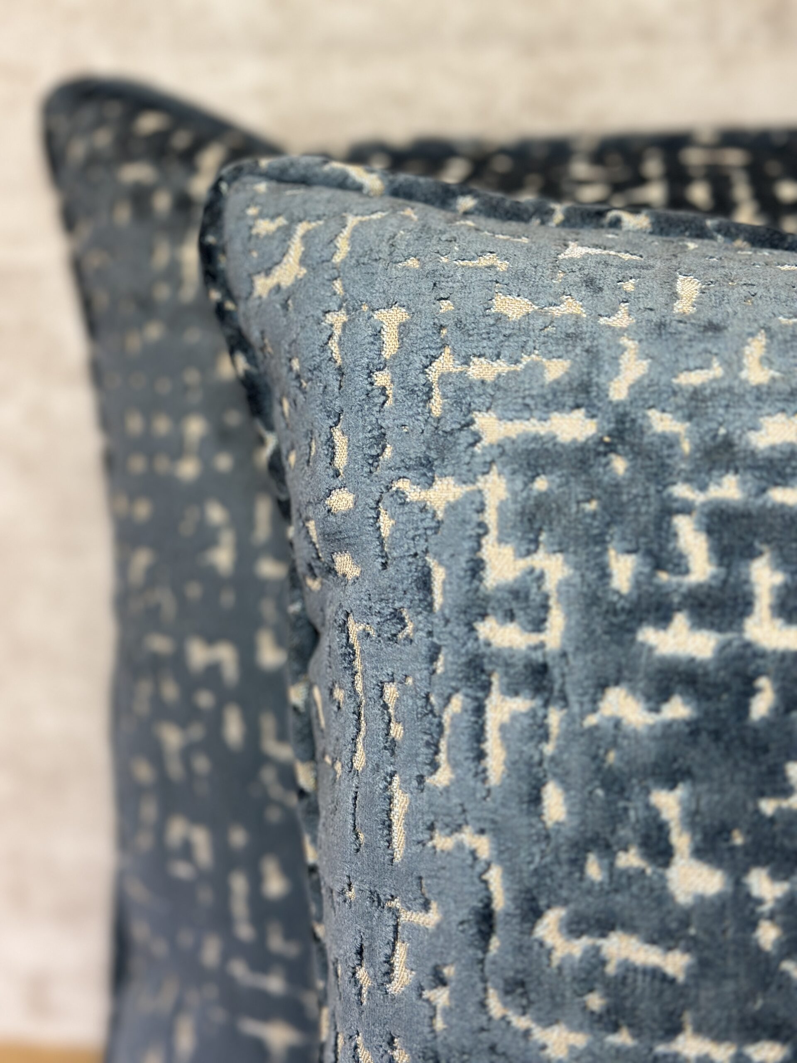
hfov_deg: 30.3
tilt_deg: -20.0
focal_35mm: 48
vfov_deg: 39.7
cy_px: 532
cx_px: 398
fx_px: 1474
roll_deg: +1.1
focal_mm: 6.86
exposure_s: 1/120
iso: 100
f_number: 1.78
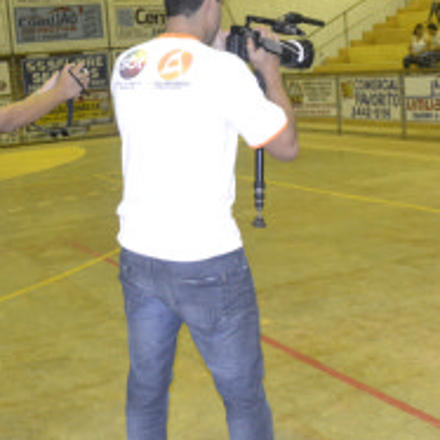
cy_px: 187
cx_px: 355
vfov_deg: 25.3
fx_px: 978
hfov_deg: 24.9
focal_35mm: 68
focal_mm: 20
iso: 2200
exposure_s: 1/60
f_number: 3.5
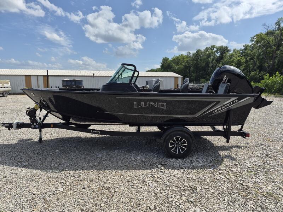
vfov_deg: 58.9
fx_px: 188
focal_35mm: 23
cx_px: 142
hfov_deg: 73.9
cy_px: 106
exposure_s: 1/6992
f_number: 1.8
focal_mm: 5.4
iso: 80
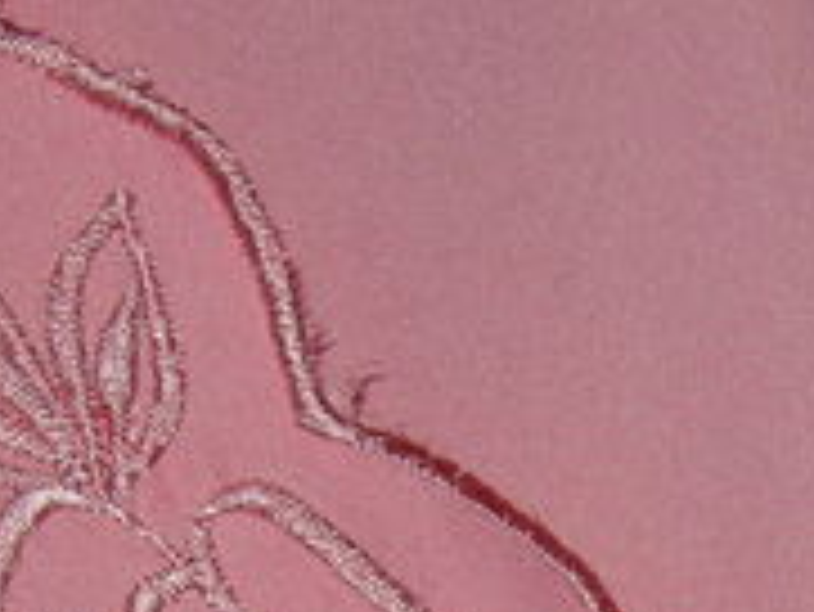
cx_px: 1075
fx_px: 4541
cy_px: 1431
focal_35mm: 193
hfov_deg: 10.0
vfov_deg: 7.3
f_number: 2.7
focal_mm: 7.5
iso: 64
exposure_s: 1/60
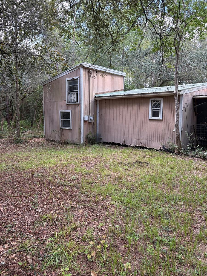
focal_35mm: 26
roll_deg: -0.5
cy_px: 138
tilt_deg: -5.3
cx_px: 104
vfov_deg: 67.3
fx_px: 207
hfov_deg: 53.1
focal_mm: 5.96
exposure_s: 1/212
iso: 50
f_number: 1.6
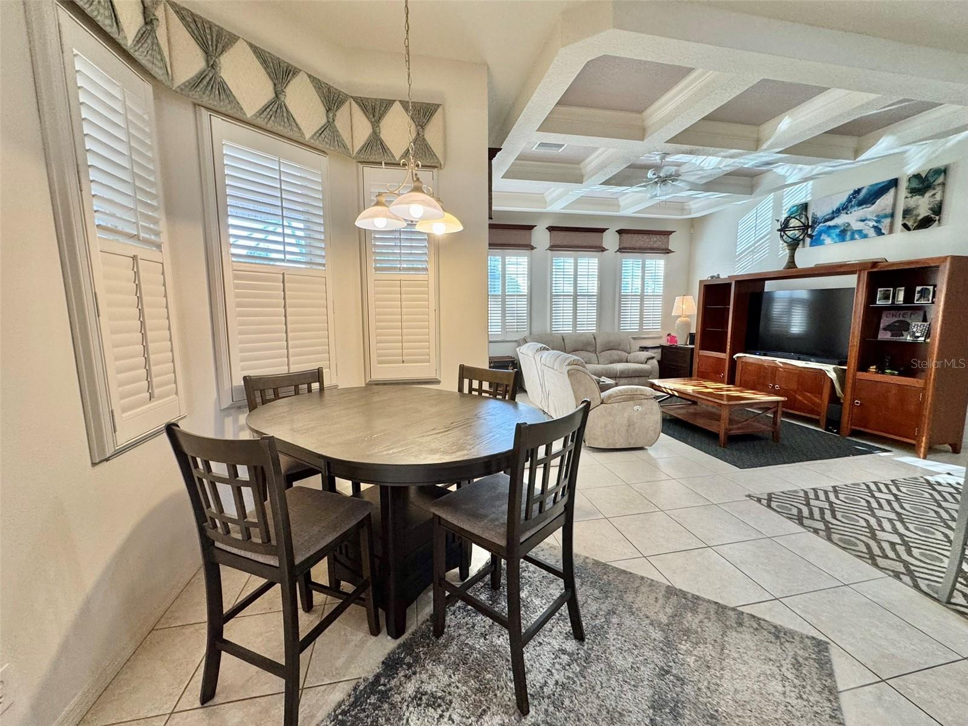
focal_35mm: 14
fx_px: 391
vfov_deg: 85.7
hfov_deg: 102.1
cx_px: 484
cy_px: 363
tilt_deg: -8.0
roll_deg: +0.7
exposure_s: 1/120
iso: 200
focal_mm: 2.22
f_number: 2.2
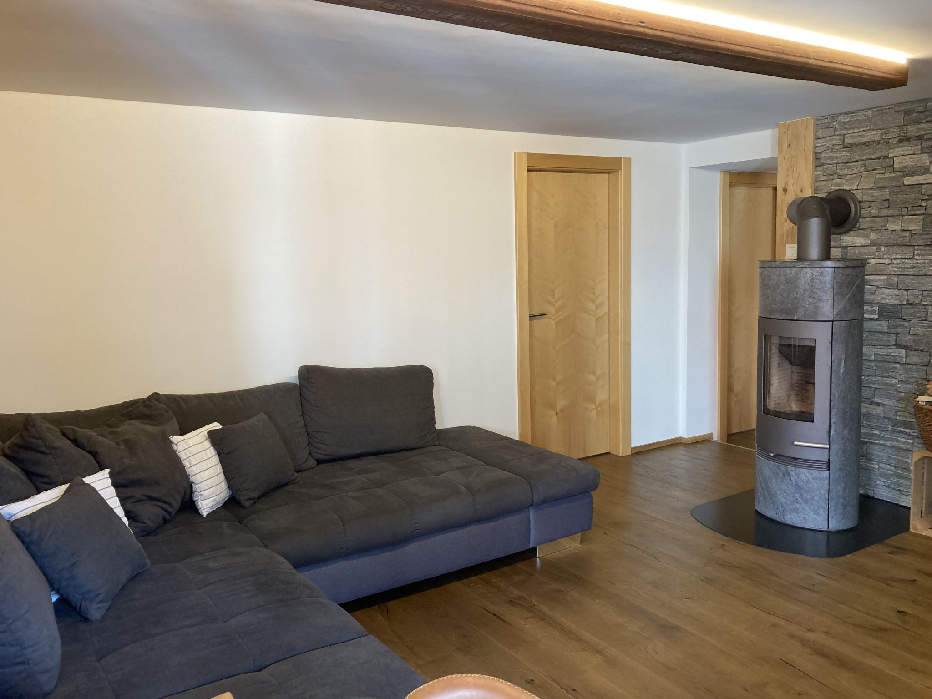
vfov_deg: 49.7
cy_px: 350
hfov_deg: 63.4
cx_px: 466
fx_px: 754
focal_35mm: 28
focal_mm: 3.99
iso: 100
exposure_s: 1/50
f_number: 1.8
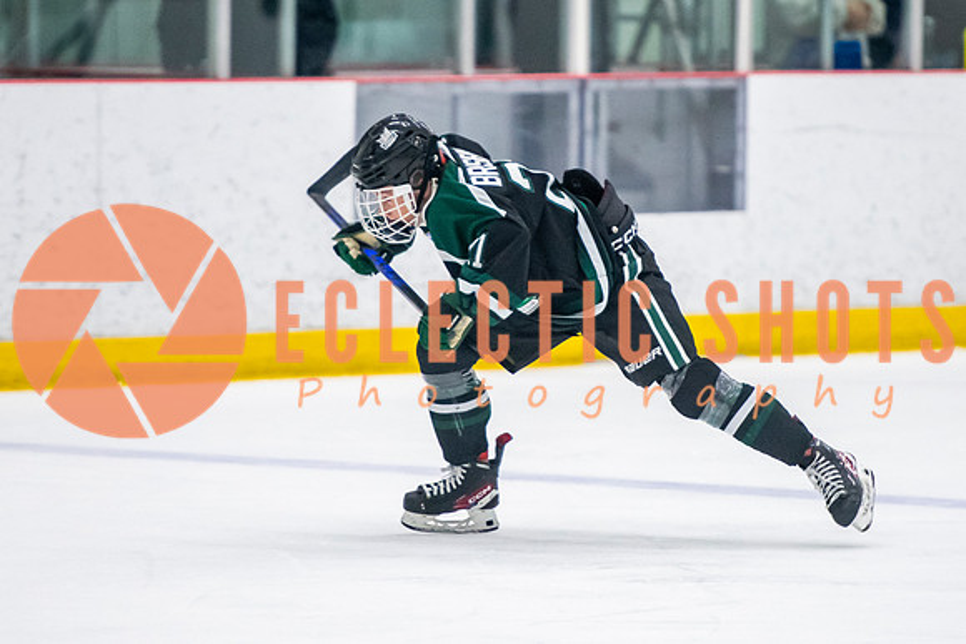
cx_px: 515
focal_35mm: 374
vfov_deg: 3.7
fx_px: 10042
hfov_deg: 5.5
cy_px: 263
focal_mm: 190
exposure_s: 1/640
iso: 3200
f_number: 3.2
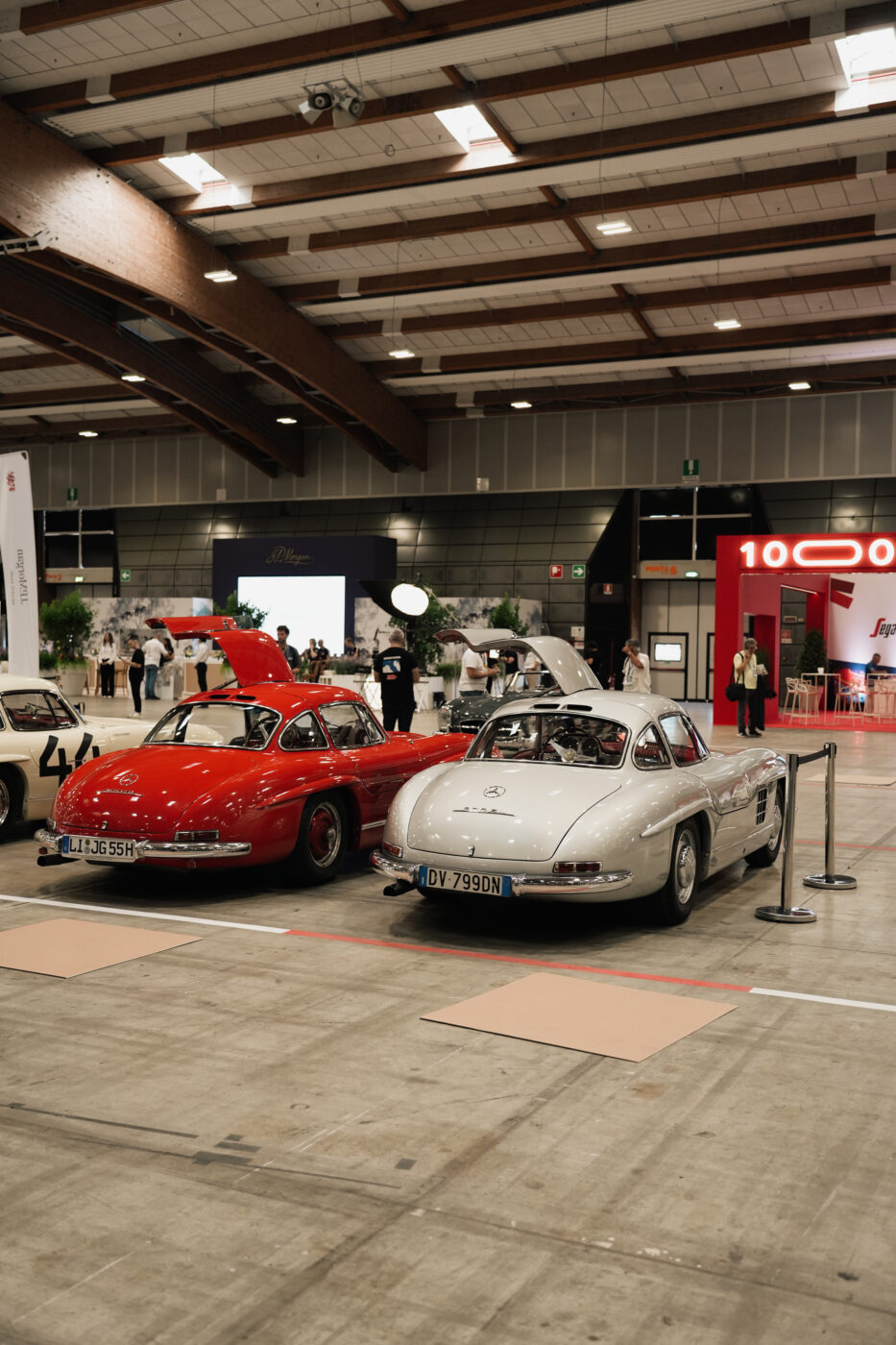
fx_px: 1344
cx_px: 448
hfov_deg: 36.9
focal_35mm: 36
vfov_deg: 53.1
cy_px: 672
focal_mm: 36
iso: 640
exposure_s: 1/80
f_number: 2.8
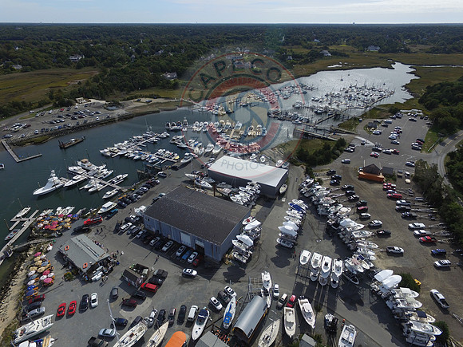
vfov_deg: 66.0
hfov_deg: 81.7
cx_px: 232
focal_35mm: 20
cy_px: 174
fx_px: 268
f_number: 2.8
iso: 100
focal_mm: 3.61
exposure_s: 1/1742
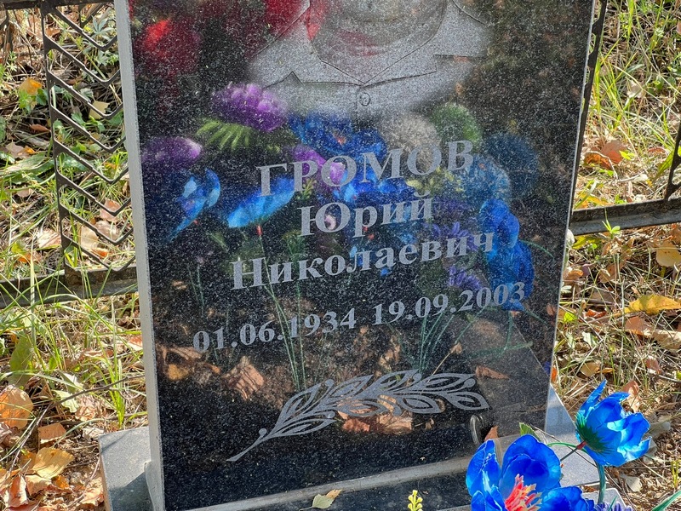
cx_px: 340
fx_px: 1515
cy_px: 256
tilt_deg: -36.4
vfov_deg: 19.1
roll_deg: +0.0
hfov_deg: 25.3
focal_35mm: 77
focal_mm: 9
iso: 50
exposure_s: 1/99
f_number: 2.8
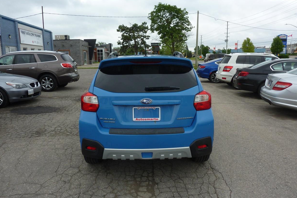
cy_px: 105
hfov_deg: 67.4
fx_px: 223
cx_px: 149
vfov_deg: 47.9
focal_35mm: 27
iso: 80
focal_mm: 4.1
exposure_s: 1/100
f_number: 4
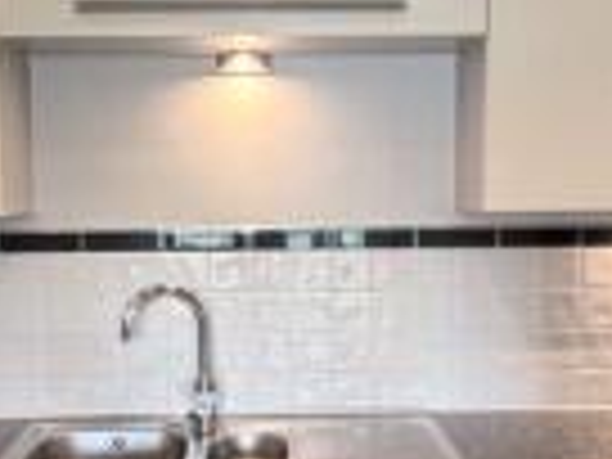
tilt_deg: -8.2
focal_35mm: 60
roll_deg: +1.2
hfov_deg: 32.2
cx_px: 290
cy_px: 331
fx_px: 1061
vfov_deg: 24.2
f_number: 2.2
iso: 250
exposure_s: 1/50
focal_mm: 2.22
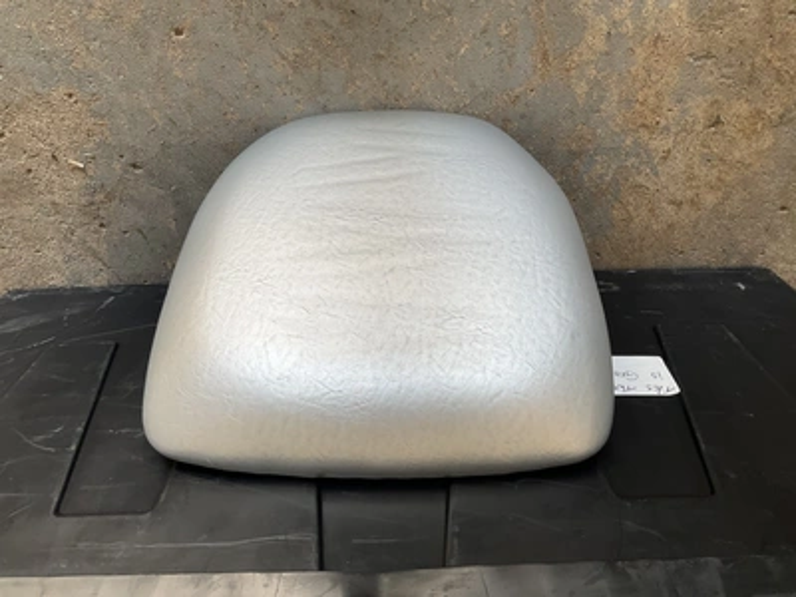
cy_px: 298
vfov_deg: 48.2
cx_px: 398
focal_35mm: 29
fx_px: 667
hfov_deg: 61.7
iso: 25
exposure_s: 1/120
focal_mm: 3
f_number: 1.8
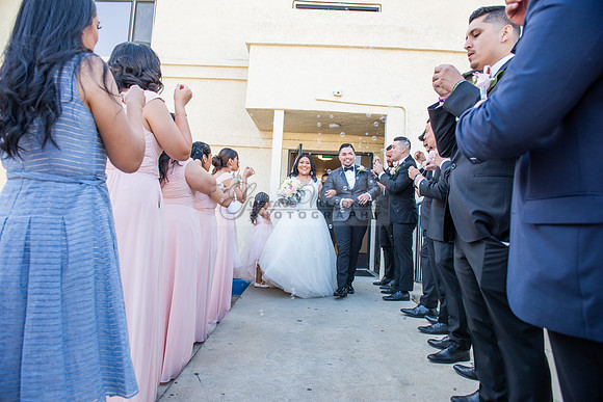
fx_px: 402
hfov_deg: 73.7
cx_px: 302
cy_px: 201
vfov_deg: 53.2
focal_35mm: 24
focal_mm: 24
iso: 200
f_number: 4.5
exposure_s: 1/200
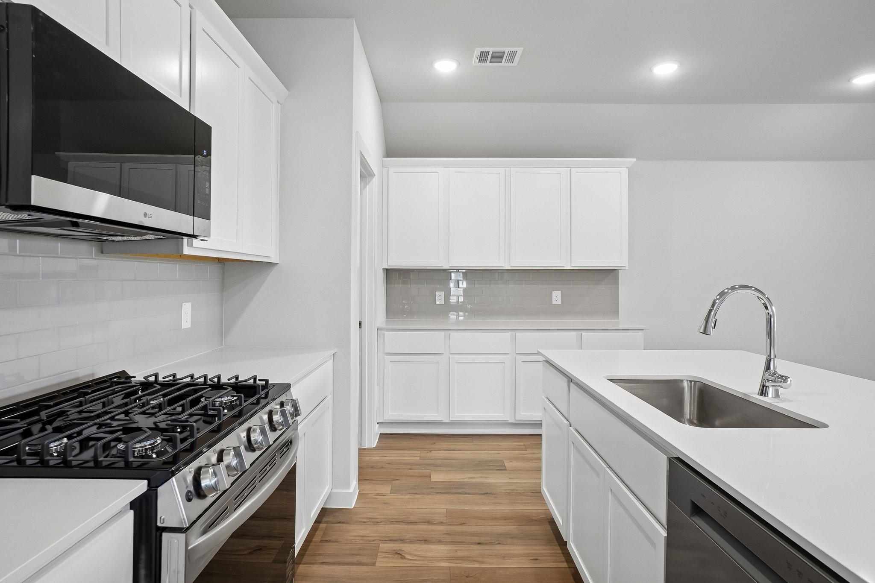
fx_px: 437
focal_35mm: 18
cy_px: 292
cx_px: 438
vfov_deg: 67.4
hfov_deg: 90.0
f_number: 8
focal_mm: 12
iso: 400
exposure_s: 1/20
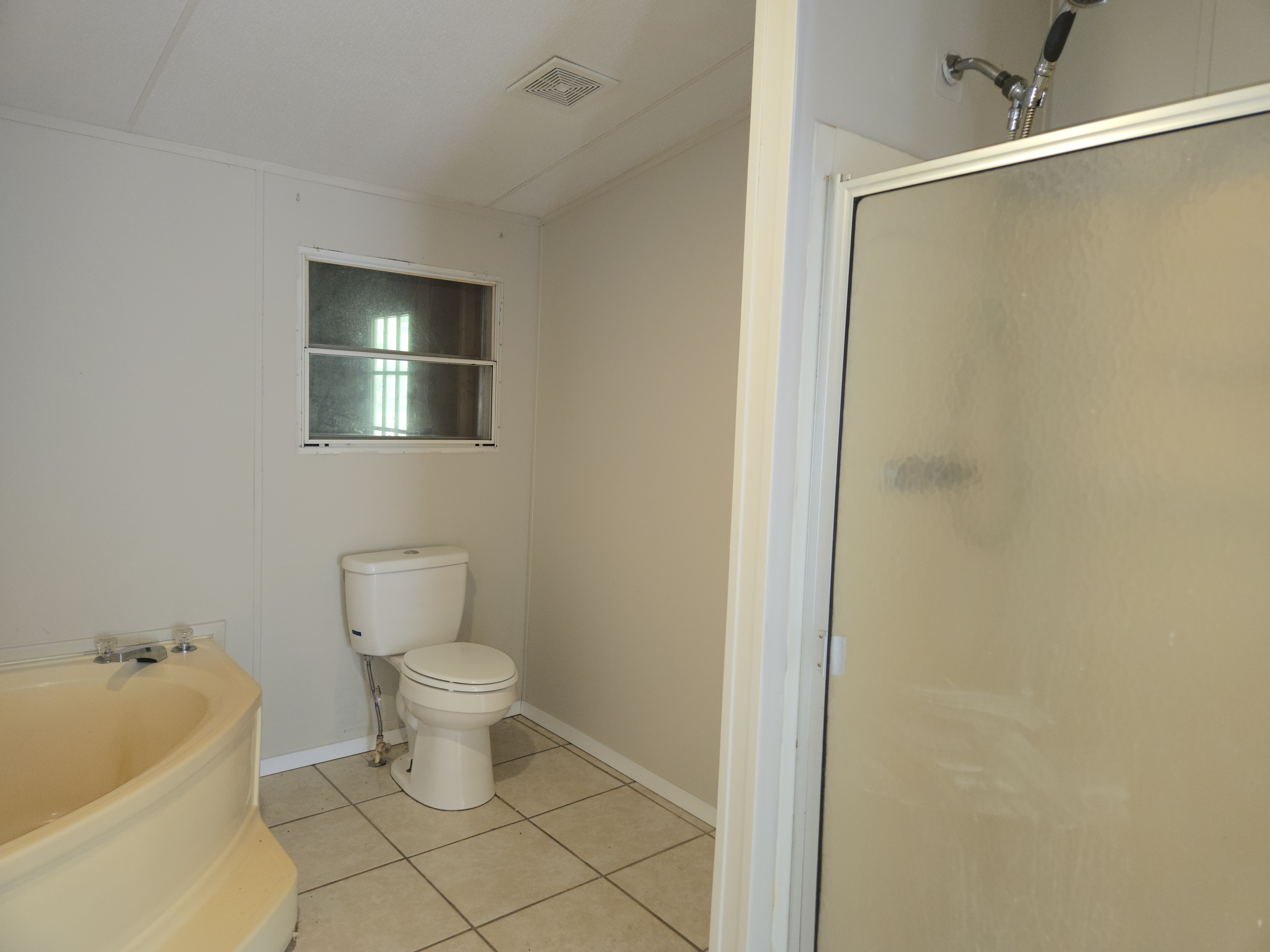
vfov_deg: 58.9
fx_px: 844
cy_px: 476
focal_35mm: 23
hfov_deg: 73.9
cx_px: 635
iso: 125
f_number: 1.8
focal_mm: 5.4
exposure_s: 1/40
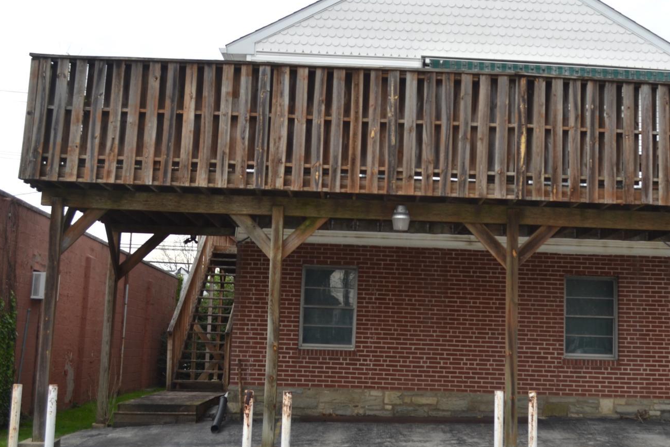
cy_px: 189
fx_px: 875
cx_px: 407
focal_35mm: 47
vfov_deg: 28.6
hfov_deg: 41.7
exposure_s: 1/200
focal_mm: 20
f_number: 5.6
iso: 100
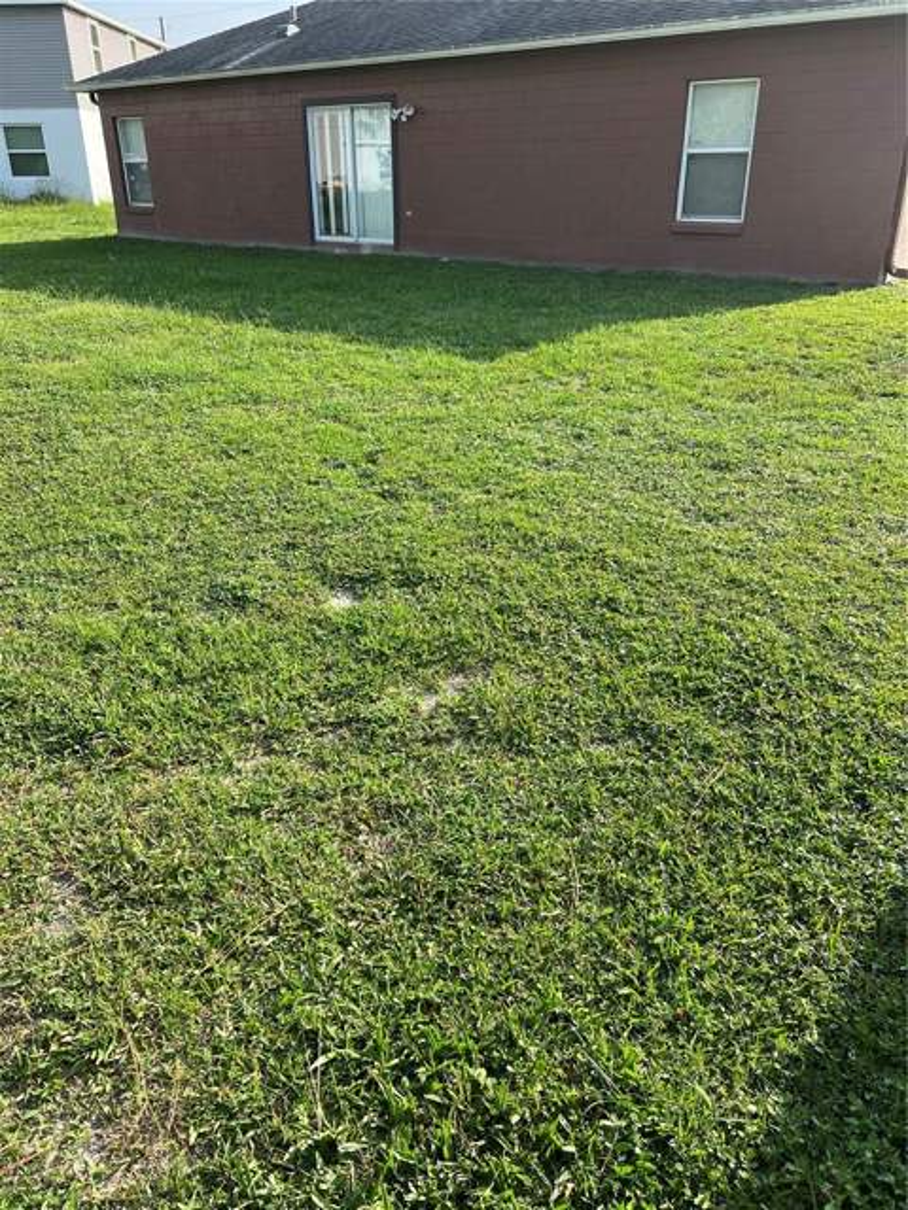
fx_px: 909
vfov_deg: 67.3
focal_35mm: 26
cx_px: 454
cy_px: 605
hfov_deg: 53.1
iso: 50
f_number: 1.5
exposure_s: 1/1224
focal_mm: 5.7
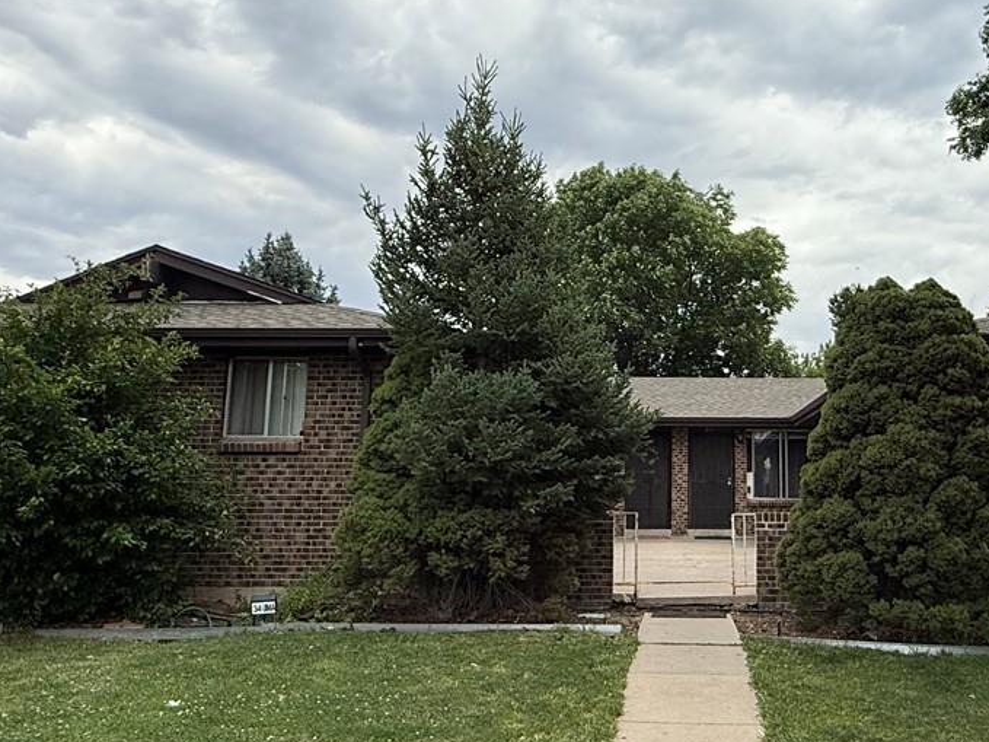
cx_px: 696
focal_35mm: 33
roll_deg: -0.7
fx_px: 943
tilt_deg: +10.6
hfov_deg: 53.7
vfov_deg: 42.9
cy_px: 353
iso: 50
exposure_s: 1/2024
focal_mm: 2.22
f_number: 2.2
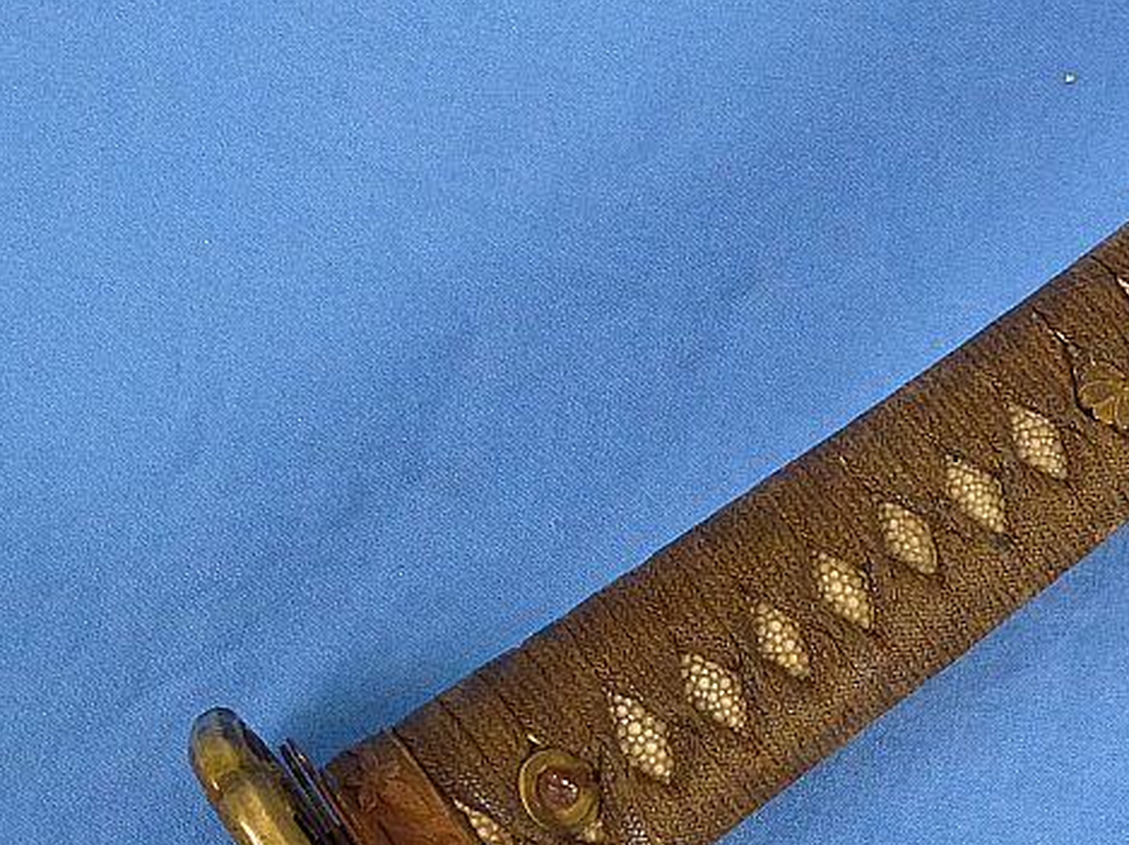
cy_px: 515
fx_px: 2281
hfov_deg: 27.3
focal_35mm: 70
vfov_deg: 21.0
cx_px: 886
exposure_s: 1/80
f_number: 3.9
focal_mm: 7.4
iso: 320
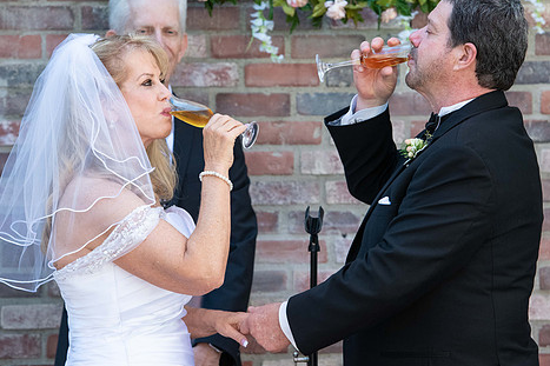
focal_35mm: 174
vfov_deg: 7.9
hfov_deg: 11.8
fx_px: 2657
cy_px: 159
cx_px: 294
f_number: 5
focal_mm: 140
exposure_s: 1/1000
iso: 1250
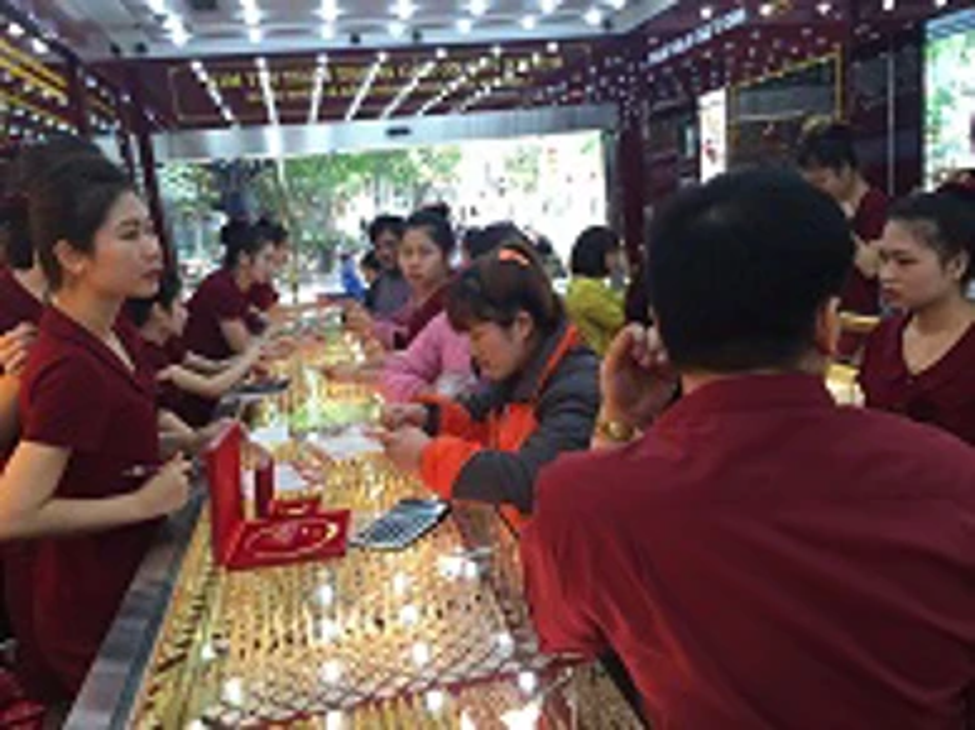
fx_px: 816
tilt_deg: -10.3
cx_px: 488
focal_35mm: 29
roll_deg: +4.7
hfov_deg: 61.7
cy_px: 365
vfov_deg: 48.2
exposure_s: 1/120
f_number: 2.2
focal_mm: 4.15
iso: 50
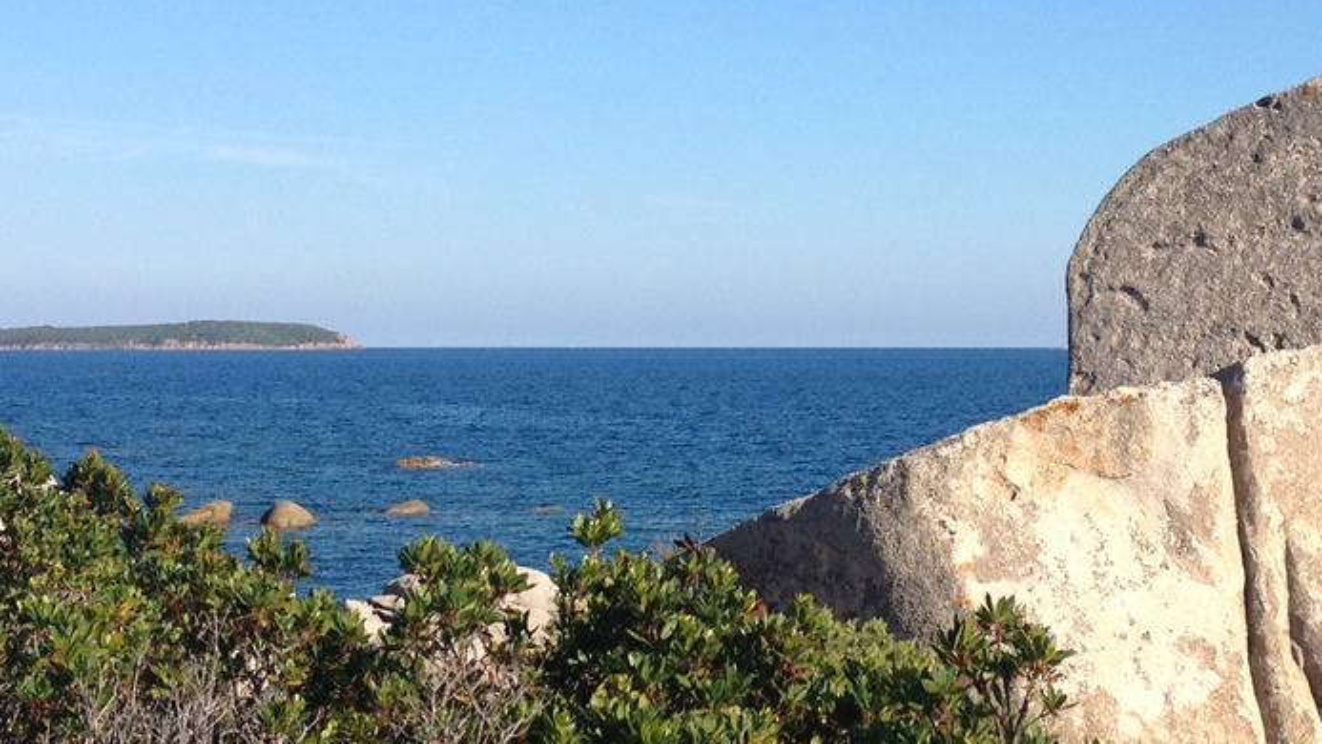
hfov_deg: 24.0
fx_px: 3085
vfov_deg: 13.7
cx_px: 916
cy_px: 271
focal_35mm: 88
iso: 64
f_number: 2.4
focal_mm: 4.28
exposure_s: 1/1727
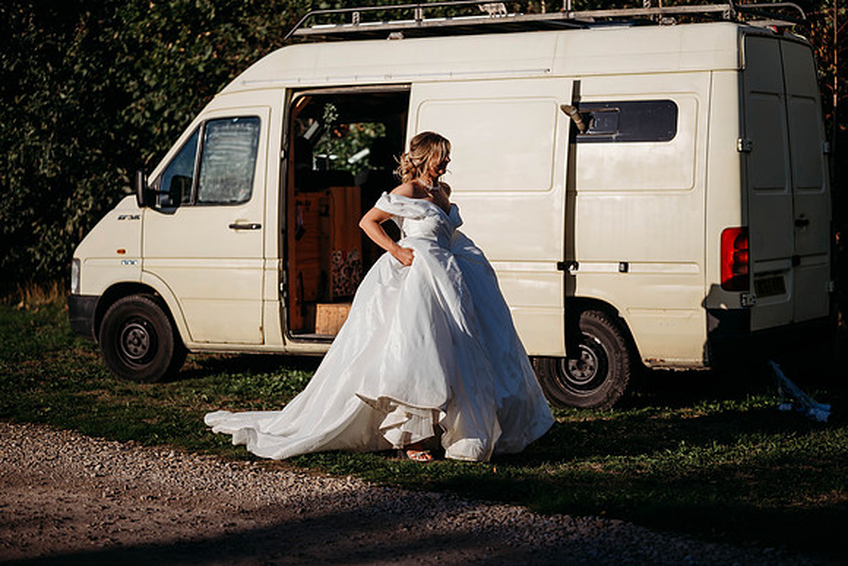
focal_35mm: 85
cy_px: 283
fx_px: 2003
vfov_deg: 16.1
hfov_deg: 23.9
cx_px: 424
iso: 100
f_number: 2
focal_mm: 85
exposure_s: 1/8000
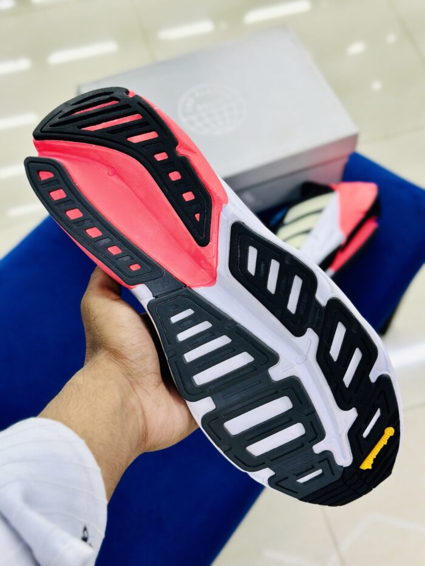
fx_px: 786
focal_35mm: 48
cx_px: 212
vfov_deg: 39.7
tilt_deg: -59.8
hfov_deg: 30.3
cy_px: 283
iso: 80
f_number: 1.78
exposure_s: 1/100
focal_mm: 6.86
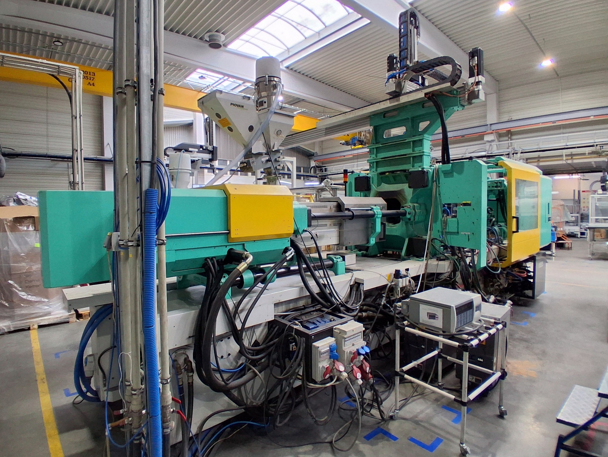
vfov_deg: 74.8
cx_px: 304
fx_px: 299
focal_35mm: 17
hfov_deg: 91.0
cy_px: 228
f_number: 2.2
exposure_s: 1/100
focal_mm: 1.4
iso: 160
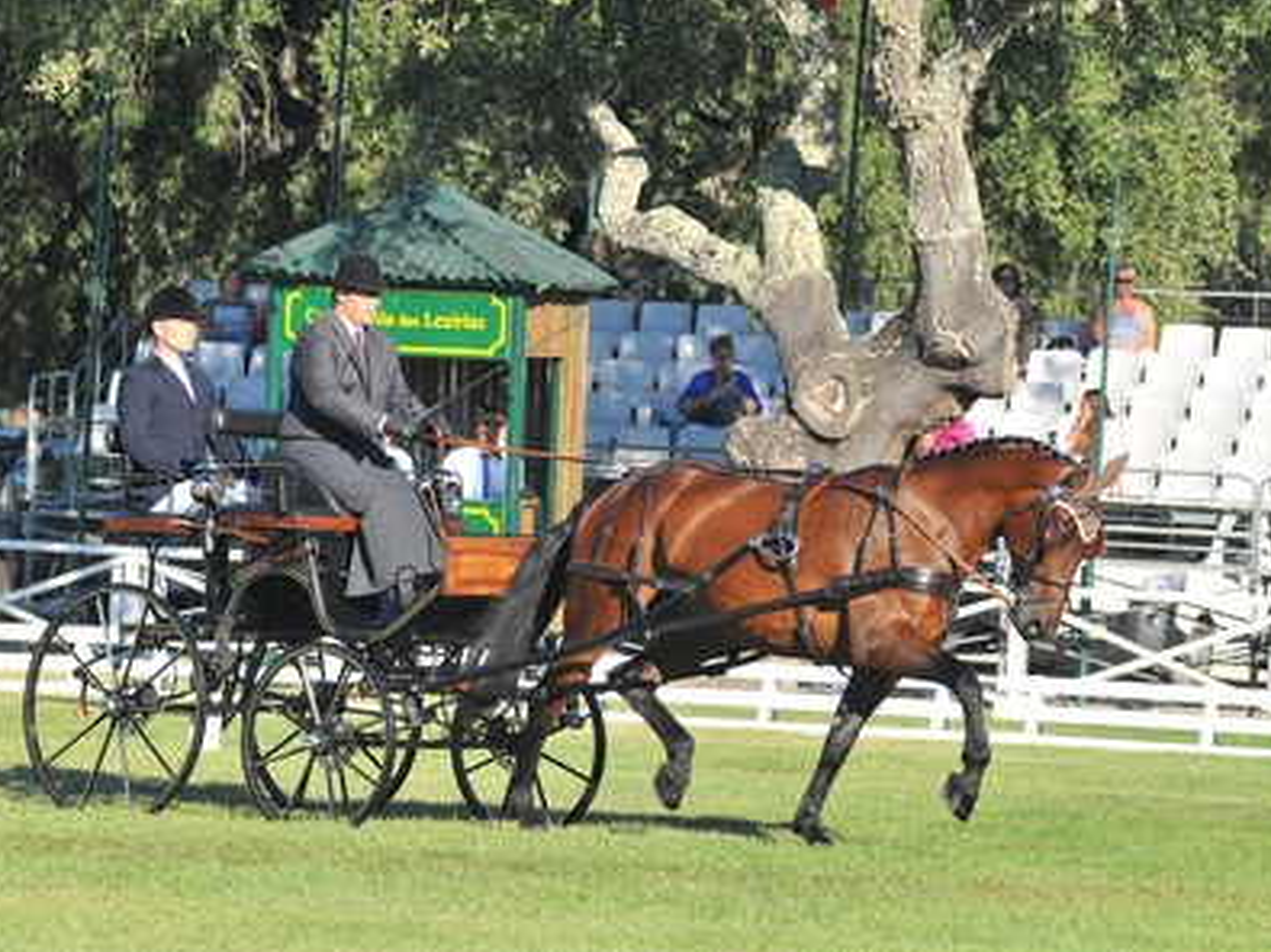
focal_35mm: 246
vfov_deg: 6.0
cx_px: 698
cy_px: 478
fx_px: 9030
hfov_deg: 8.1
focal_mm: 150
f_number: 5
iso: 320
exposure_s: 1/800
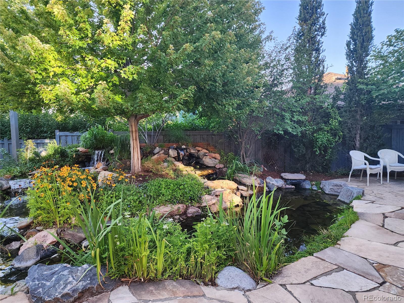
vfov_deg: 58.9
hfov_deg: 73.9
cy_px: 152
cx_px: 202
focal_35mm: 23
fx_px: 268
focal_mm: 6.4
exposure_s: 1/180
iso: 100
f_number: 1.8
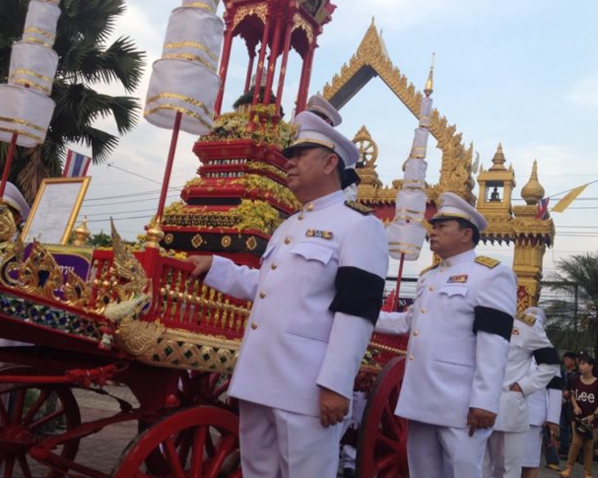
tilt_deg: +1.6
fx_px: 725
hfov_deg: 44.8
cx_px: 276
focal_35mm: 41
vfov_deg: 36.5
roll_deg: -6.4
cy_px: 251
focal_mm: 4.28
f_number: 2.4
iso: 50
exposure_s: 1/158
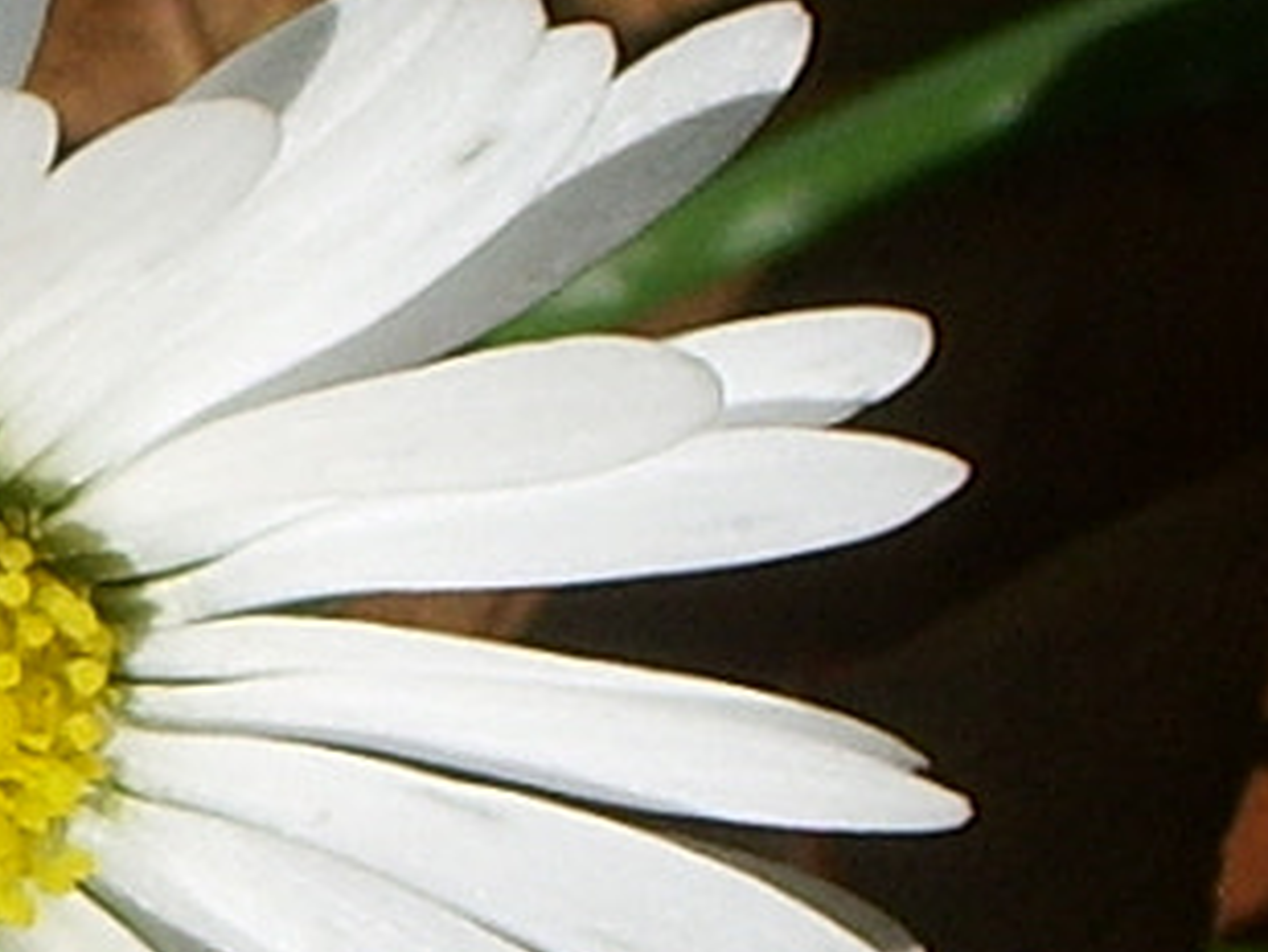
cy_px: 587
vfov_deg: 3.6
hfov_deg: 4.8
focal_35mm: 411
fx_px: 15061
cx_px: -1014
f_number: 5.6
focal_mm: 10.2
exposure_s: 1/400
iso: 50
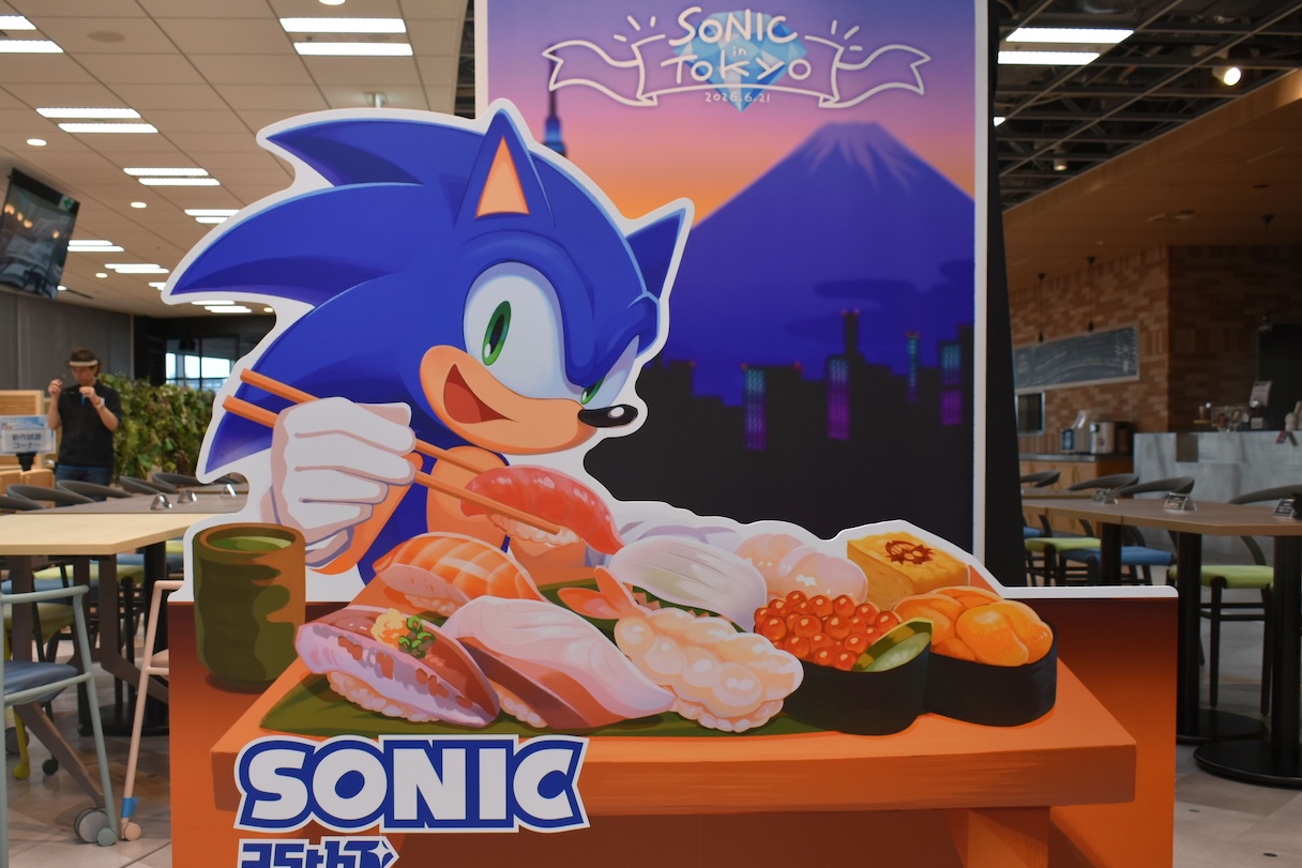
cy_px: 484
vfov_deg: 35.9
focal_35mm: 37
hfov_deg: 51.8
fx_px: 1338
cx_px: 591
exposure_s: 1/100
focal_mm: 20
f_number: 5
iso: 400
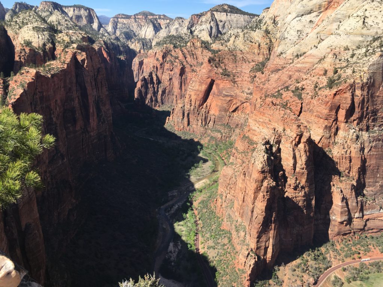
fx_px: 321
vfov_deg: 48.2
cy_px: 144
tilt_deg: -18.5
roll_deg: -1.2
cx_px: 192
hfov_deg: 61.7
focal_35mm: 29
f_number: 2.2
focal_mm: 4.15
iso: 25
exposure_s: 1/999
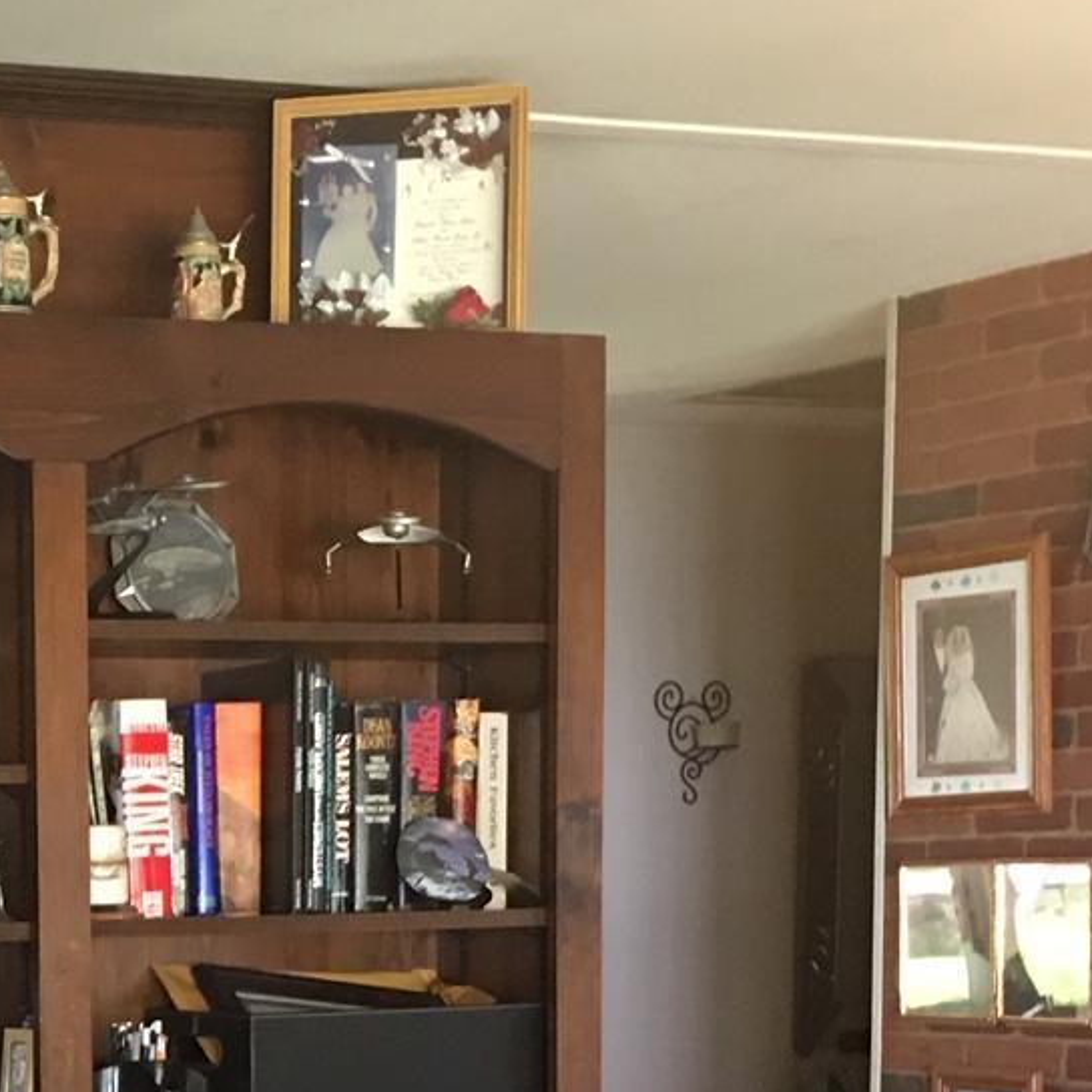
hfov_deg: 17.5
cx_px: -215
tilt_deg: -6.7
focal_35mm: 95
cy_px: 1347
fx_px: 3391
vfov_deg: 17.4
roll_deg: +1.0
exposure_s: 1/15
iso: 64
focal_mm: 4.15
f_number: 2.2
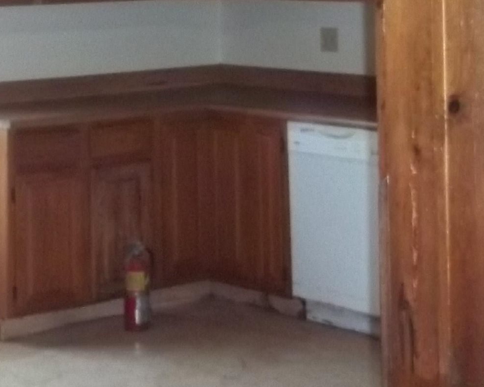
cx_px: 216
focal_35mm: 100
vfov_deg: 14.8
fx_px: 1432
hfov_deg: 19.2
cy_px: -97
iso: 400
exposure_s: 1/30
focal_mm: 5.9
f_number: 3.3
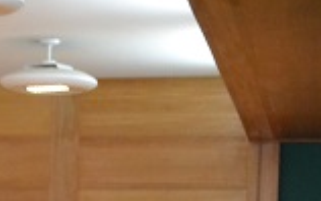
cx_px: -299
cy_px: 421
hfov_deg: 9.0
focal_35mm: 220
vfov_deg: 5.8
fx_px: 1927
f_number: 5
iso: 2800
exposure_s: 1/60
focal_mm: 35
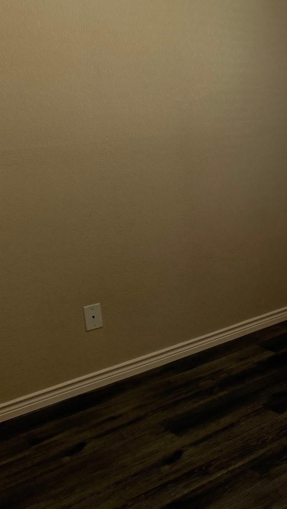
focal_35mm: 47
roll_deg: +1.4
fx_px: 636
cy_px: 257
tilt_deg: -14.8
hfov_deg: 22.2
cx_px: 396
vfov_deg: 43.7
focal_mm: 6.76
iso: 200
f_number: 1.78
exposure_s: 1/236
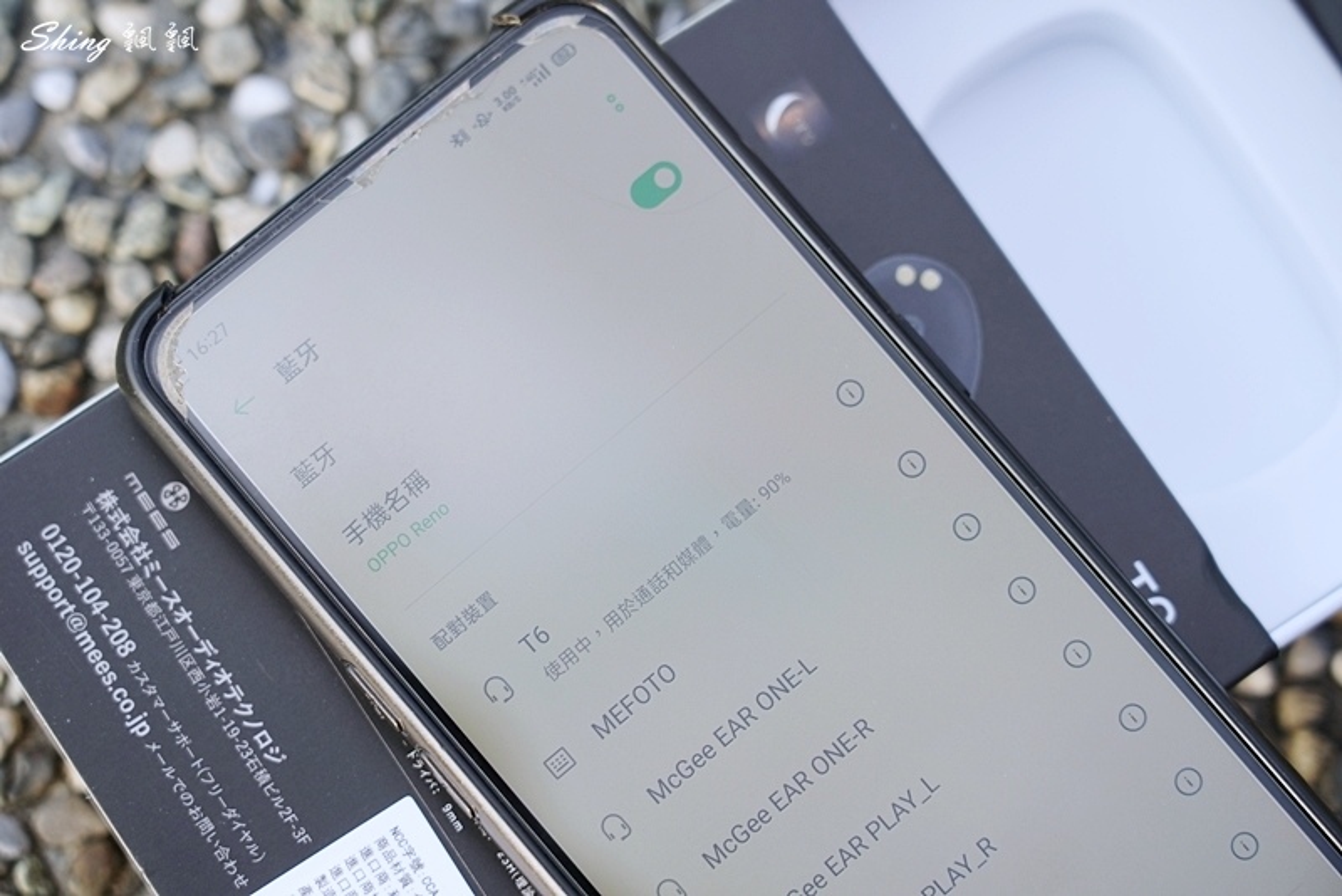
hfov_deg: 19.4
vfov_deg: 13.1
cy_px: 448
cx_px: 671
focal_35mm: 105
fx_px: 3915
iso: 250
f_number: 5.6
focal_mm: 105
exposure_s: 1/160
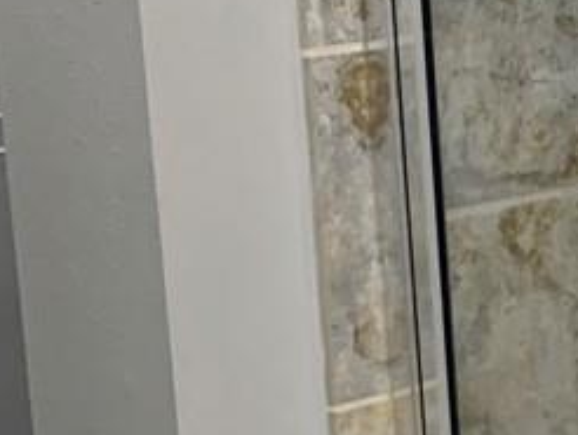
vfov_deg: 8.8
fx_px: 2825
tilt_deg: -13.7
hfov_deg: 9.6
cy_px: 287
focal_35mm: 169
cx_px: 1609
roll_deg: -0.5
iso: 125
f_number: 1.8
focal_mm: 4.25
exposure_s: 1/60
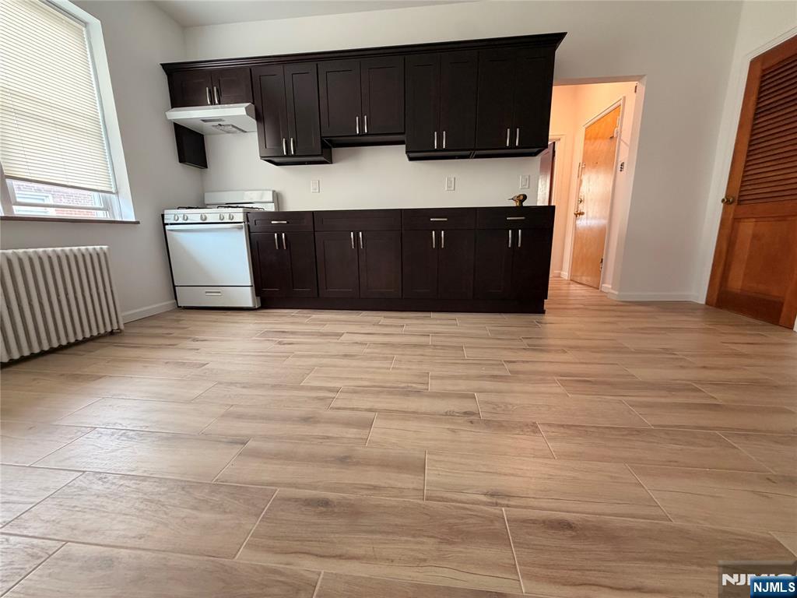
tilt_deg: -10.8
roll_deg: +1.6
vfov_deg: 85.7
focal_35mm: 14
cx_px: 398
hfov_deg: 102.1
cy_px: 299
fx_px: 322
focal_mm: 2.22
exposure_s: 1/60
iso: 250
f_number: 2.2
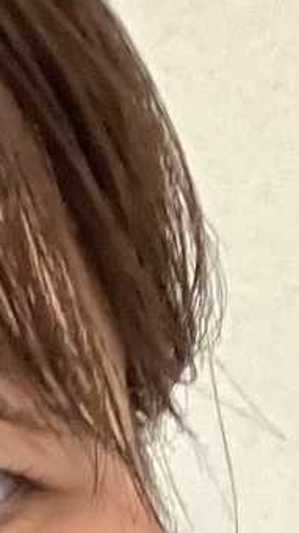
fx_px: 2314
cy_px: 640
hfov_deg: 7.3
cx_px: -30
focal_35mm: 164
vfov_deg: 12.8
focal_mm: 2.71
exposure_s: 1/21
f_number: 2.2
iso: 800
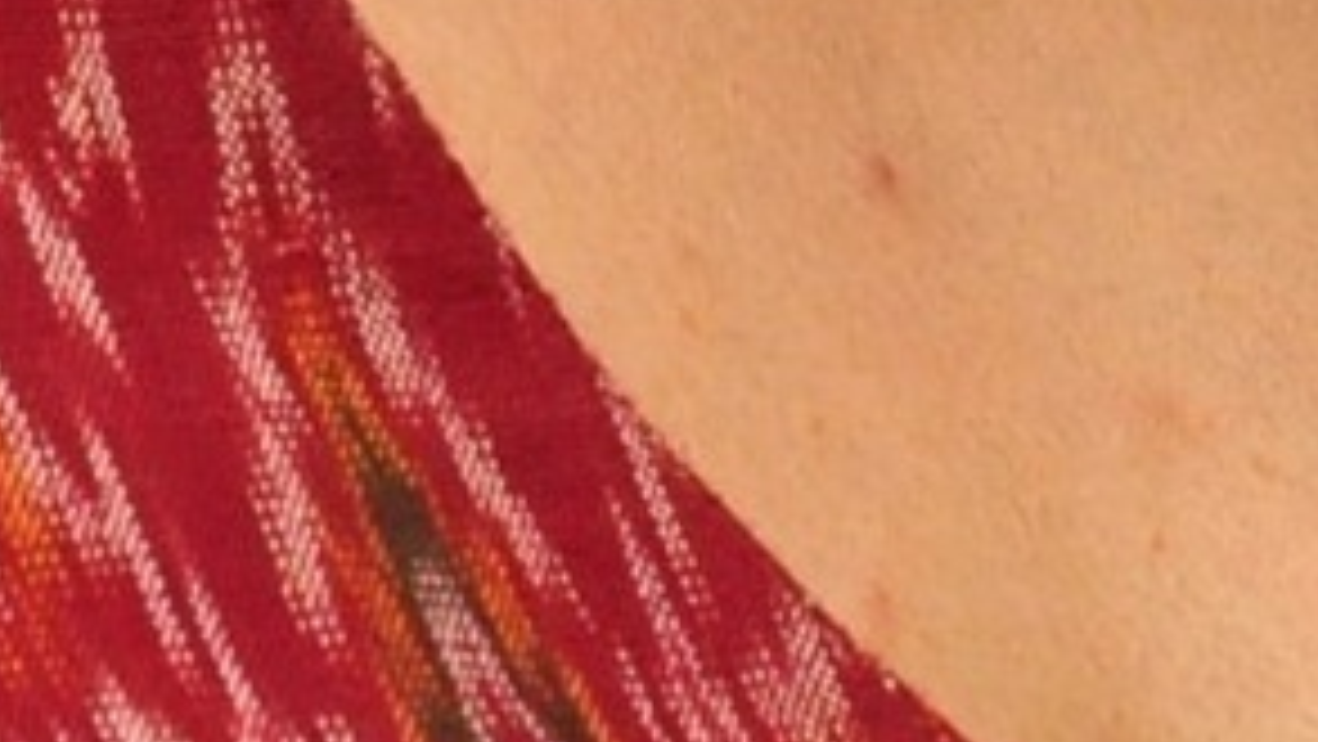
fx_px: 23666
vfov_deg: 1.8
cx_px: 144
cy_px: -1455
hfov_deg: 3.2
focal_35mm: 677
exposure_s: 1/125
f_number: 8
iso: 1250
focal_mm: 70
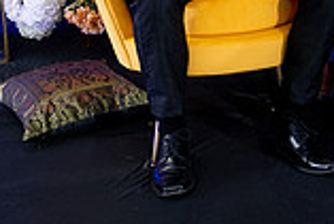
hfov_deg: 18.7
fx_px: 994
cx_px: 313
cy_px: -138
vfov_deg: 12.1
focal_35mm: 107
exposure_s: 1/125
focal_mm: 29
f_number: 2.8
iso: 1250
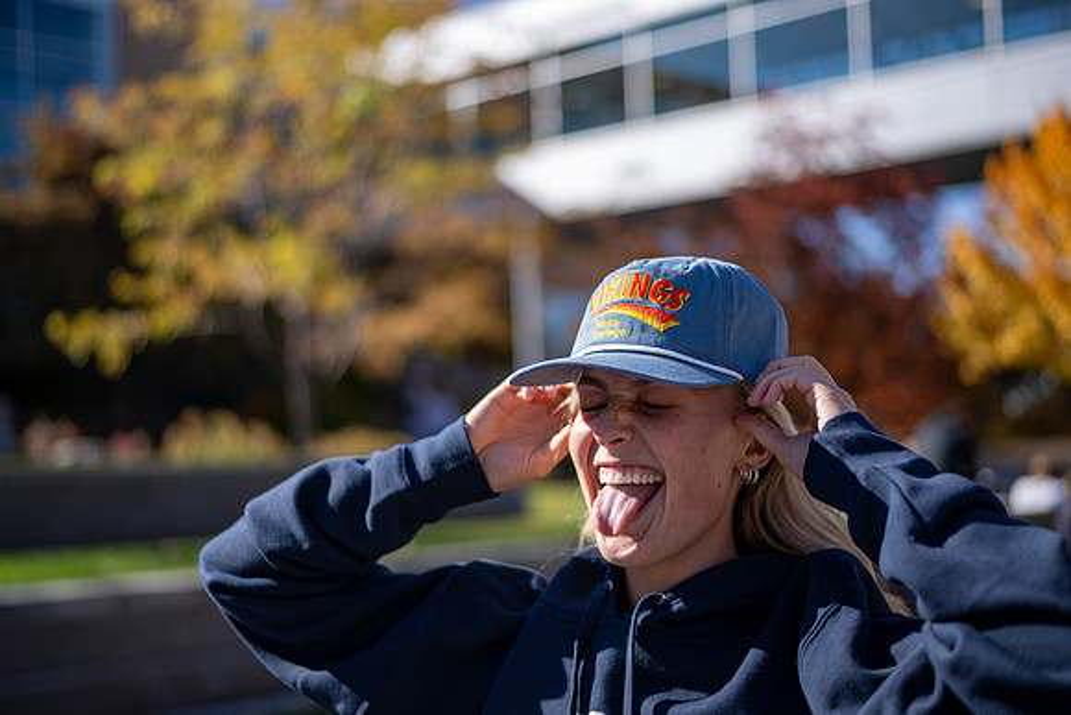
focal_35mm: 50
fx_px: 1488
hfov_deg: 39.6
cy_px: 358
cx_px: 536
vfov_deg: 27.0
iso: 100
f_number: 1.8
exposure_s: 1/2500
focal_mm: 50
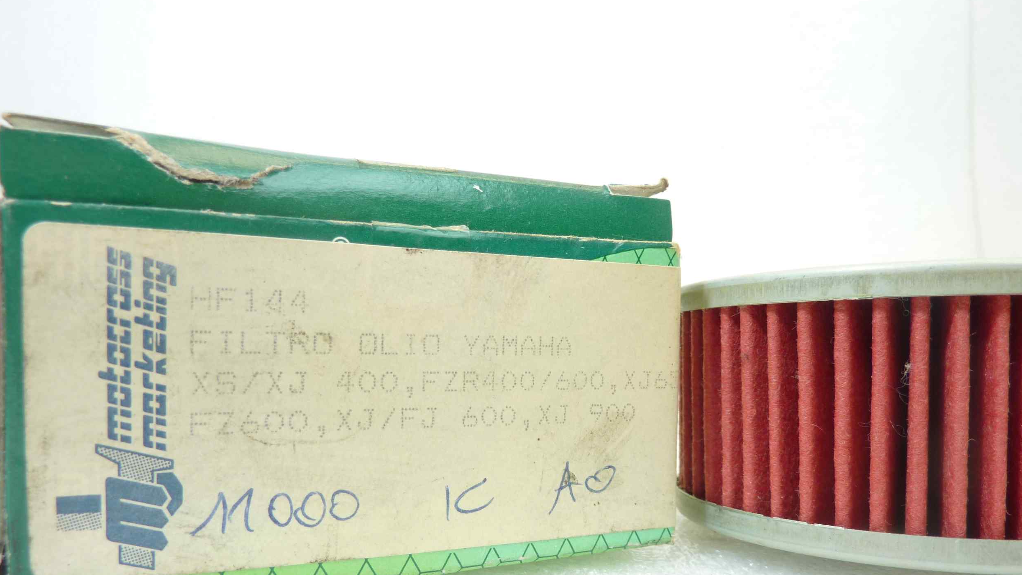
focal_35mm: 28
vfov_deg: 41.1
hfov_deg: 67.9
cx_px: 517
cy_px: 376
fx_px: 759
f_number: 3.3
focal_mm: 4.1
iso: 80
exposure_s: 1/15
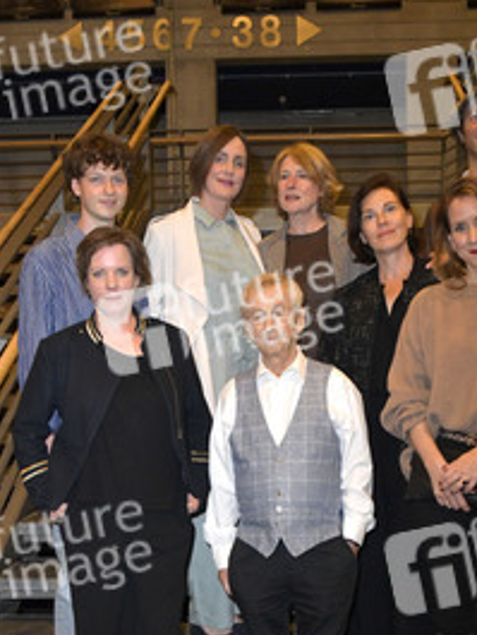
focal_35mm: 42
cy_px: 439
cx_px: 290
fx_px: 771
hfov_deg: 34.2
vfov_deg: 43.9
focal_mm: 29
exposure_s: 1/200
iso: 3200
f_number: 5.6
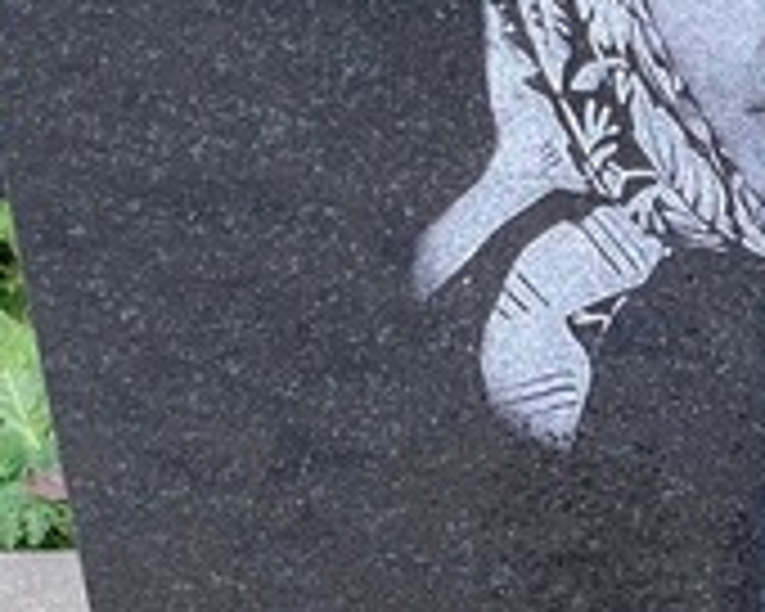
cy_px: 544
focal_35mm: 239
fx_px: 5411
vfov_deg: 6.5
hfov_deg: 7.7
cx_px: 1620
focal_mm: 6
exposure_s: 1/122
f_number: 2
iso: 20
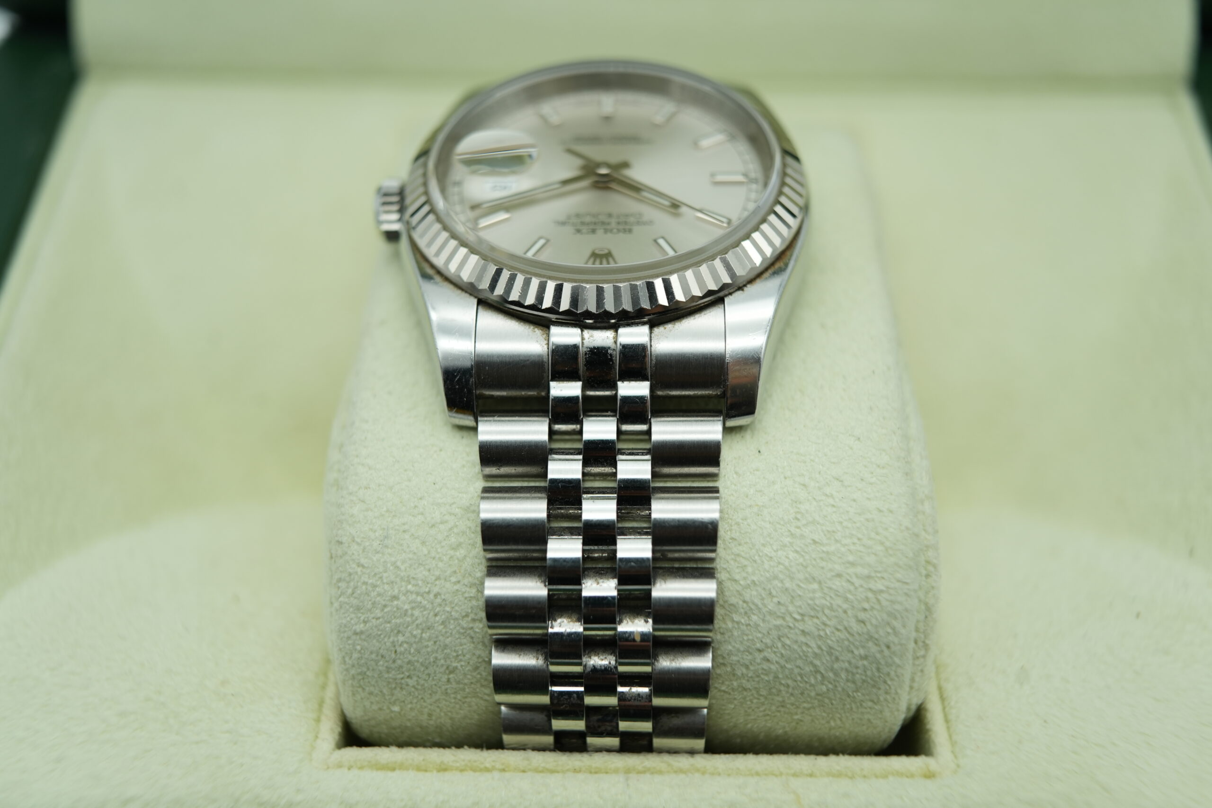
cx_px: 606
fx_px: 1178
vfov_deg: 37.9
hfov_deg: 54.4
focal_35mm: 35
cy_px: 404
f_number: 5
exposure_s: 1/250
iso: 400
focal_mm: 35
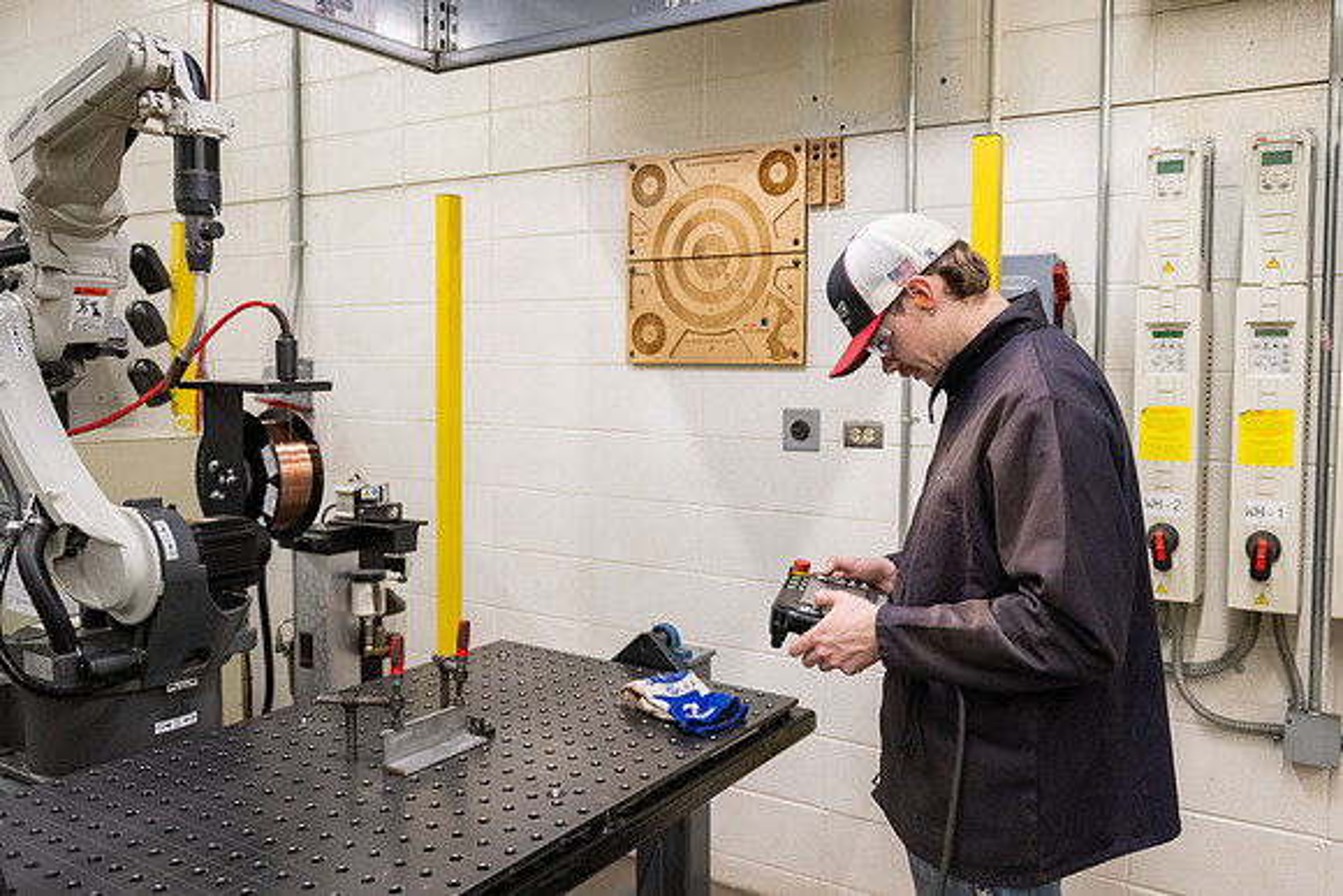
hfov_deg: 66.3
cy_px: 420
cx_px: 766
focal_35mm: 27
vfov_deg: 47.3
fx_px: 1021
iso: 2500
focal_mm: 24
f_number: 2.8
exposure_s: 1/640
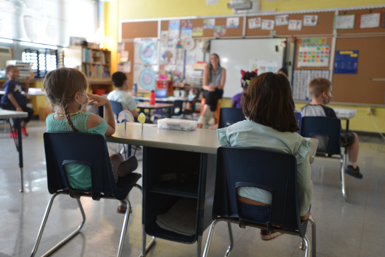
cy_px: 128
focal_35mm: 35
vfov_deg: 37.9
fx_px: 374
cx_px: 192
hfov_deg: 54.4
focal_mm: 35
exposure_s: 1/80
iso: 1600
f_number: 2.8
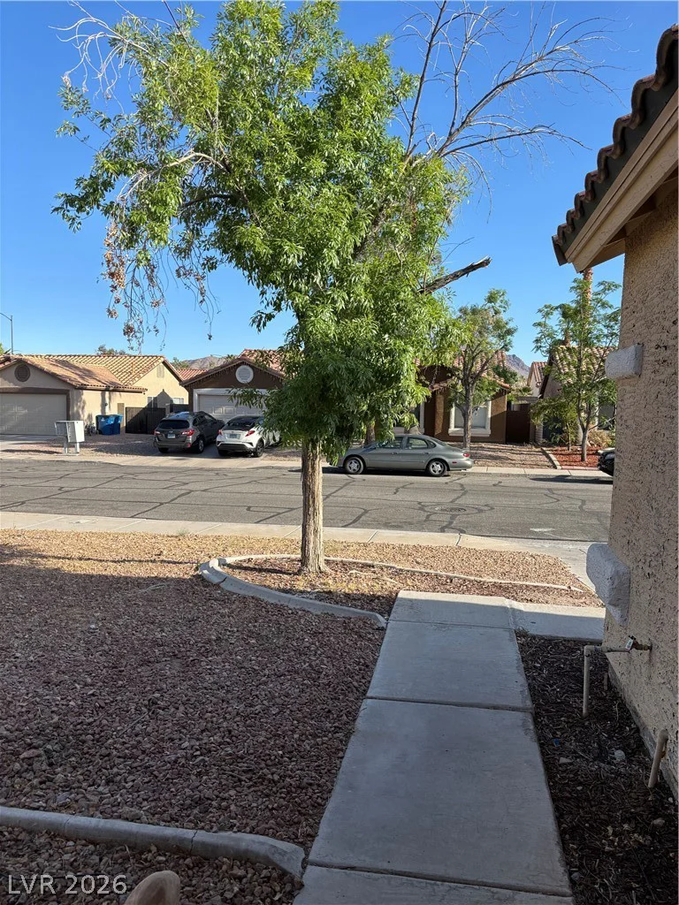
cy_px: 452
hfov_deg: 53.1
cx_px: 340
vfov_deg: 67.3
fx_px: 680
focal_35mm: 26
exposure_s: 1/1616
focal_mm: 5.96
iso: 50
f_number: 1.6
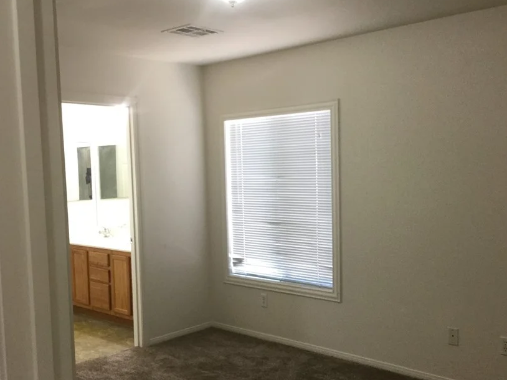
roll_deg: +1.6
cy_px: 216
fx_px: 571
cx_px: 266
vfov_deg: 36.7
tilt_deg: -2.9
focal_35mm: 39
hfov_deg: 47.9
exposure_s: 1/30
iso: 100
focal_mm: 3.3
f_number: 2.4
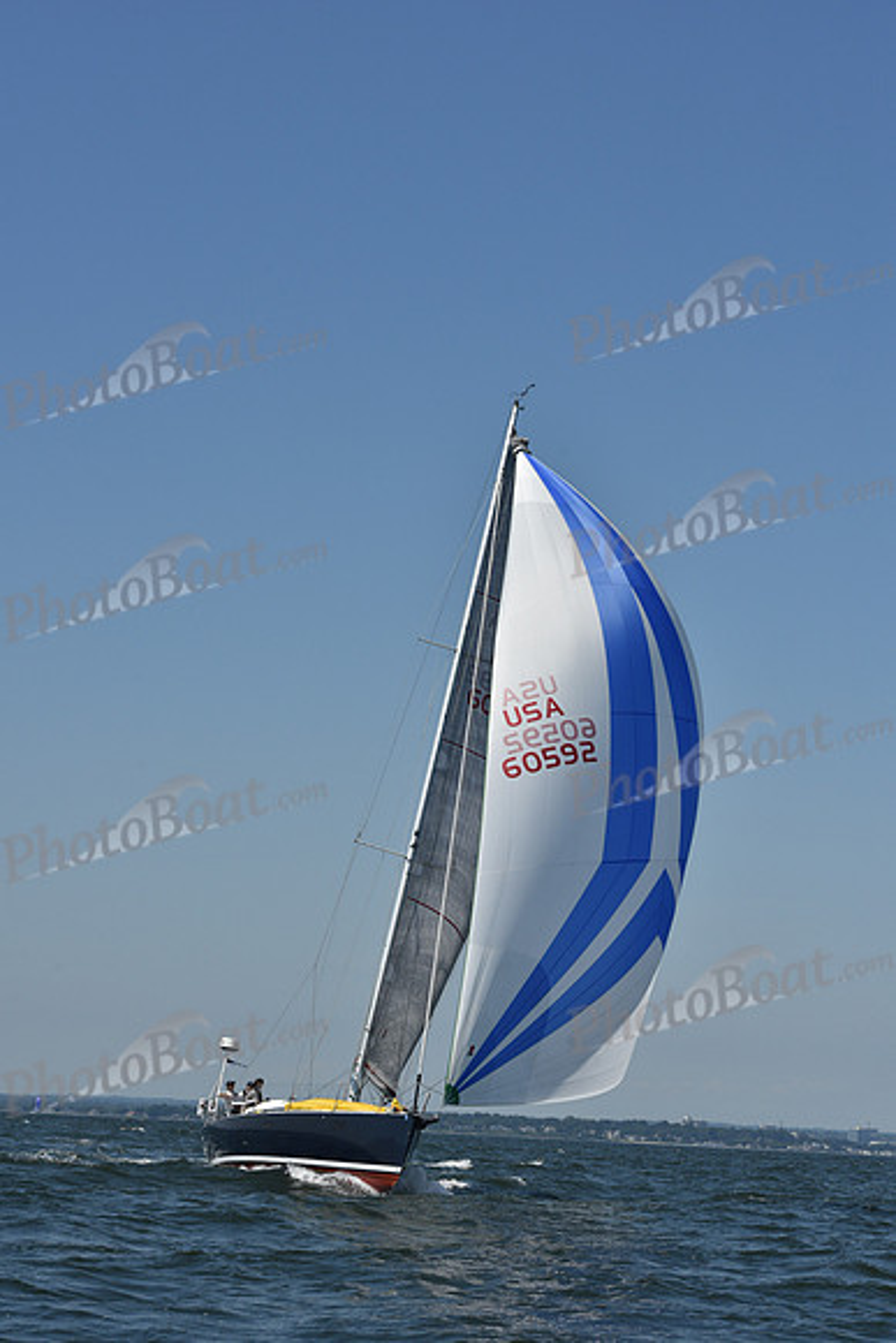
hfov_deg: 16.7
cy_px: 672
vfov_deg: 24.8
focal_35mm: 82
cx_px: 448
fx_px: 3059
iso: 250
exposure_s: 1/1250
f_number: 10
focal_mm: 82
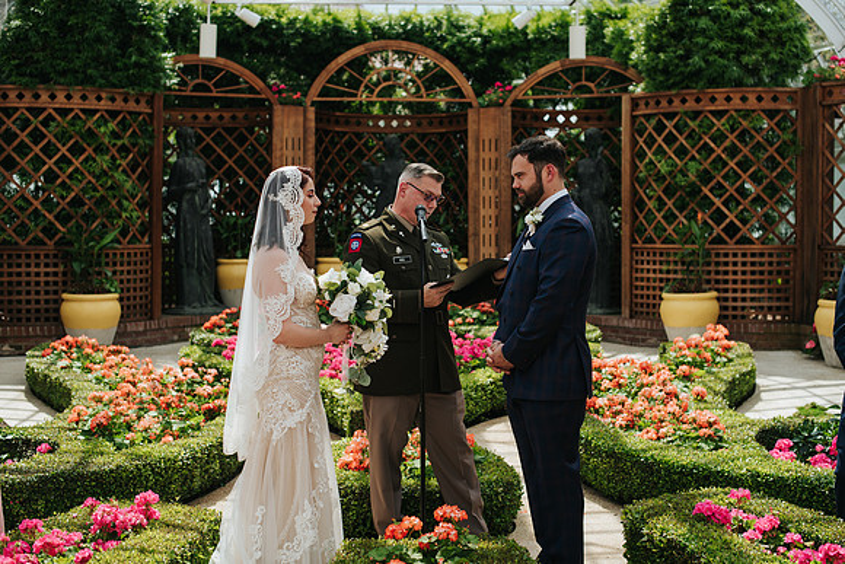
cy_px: 277
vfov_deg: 25.8
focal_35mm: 52
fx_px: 1229
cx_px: 430
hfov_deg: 37.9
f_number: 3.5
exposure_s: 1/1000
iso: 160
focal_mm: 50
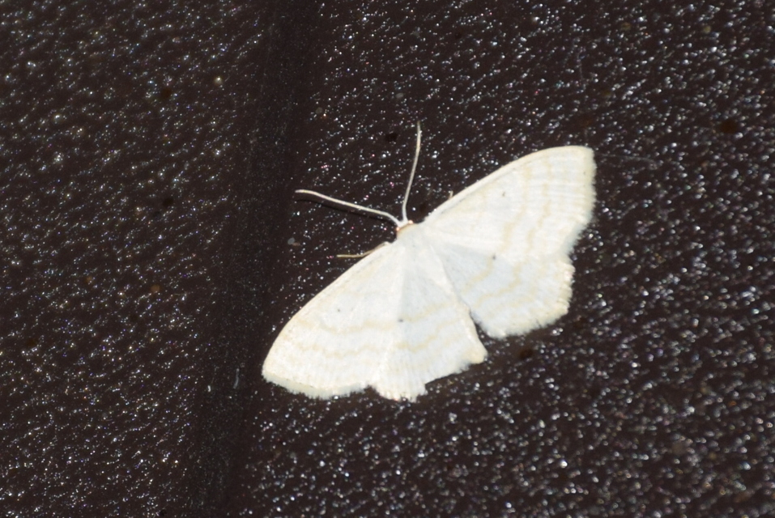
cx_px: 388
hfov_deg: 9.8
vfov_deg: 6.6
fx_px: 4525
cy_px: 259
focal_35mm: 210
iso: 320
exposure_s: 1/60
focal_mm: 140
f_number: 5.6
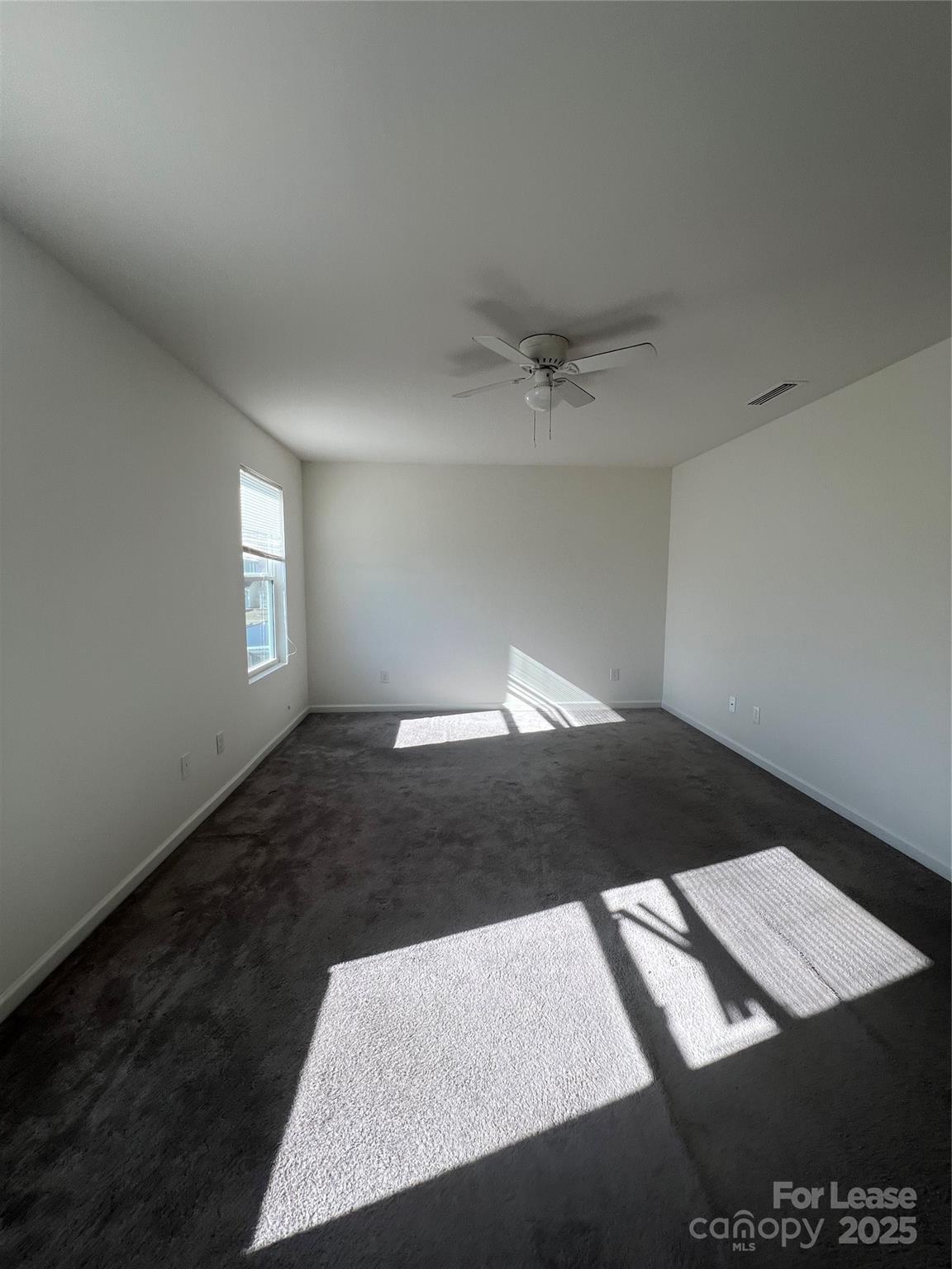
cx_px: 476
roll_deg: -0.7
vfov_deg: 106.2
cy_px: 634
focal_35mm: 13
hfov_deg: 89.9
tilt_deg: -5.5
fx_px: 477
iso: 32
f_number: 1.8
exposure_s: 1/215
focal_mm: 1.57
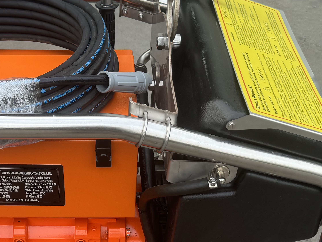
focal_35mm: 61
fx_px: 568
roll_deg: +0.5
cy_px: 219
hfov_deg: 31.4
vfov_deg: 23.4
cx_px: 105
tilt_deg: -42.2
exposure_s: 1/218
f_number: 1.78
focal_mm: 6.86
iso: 64
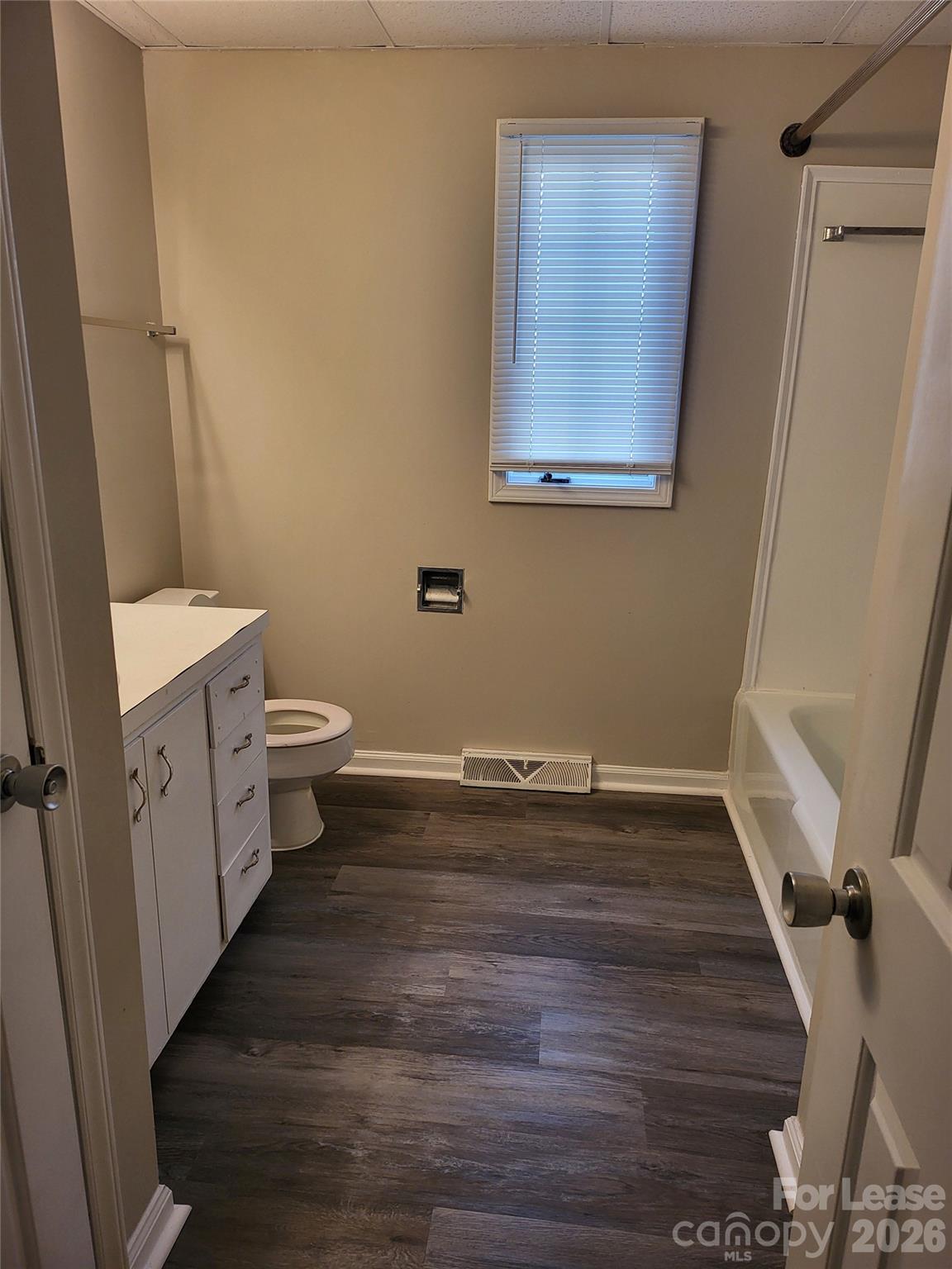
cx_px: 476
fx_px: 880
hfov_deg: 56.8
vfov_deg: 71.6
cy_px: 634
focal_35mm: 24
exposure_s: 1/120
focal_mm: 5
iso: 160
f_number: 1.8
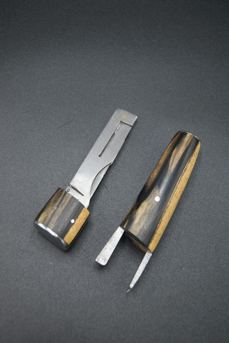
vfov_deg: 43.6
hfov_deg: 29.9
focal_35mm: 45
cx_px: 114
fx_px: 428
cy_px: 172
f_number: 4.5
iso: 100
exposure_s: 1/50
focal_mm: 30
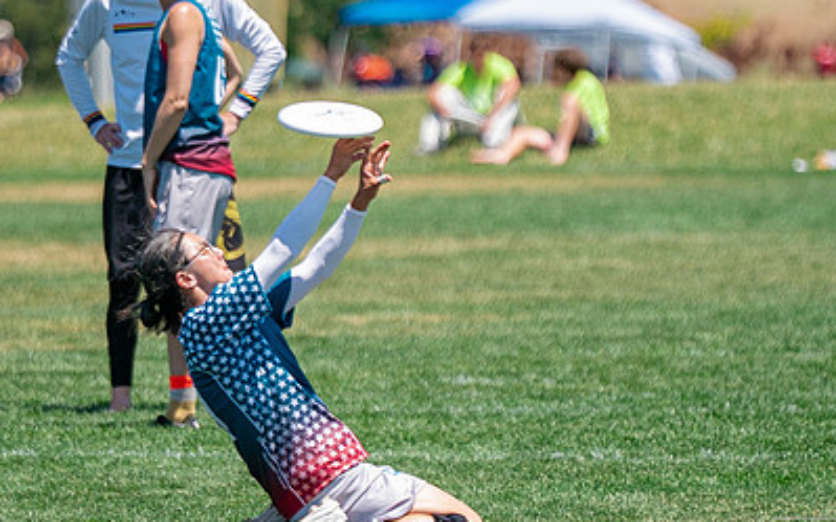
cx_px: 362
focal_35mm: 651
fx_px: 14826
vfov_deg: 2.0
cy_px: 309
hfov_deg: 3.2
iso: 320
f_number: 2.8
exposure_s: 1/4000
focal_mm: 200
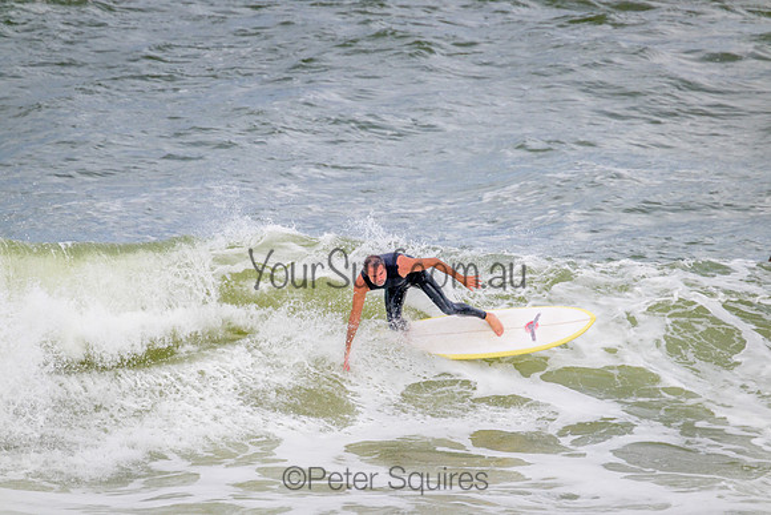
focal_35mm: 800
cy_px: 258
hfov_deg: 2.6
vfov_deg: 1.7
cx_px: 386
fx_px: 17137
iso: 900
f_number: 11
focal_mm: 800
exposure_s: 1/2000
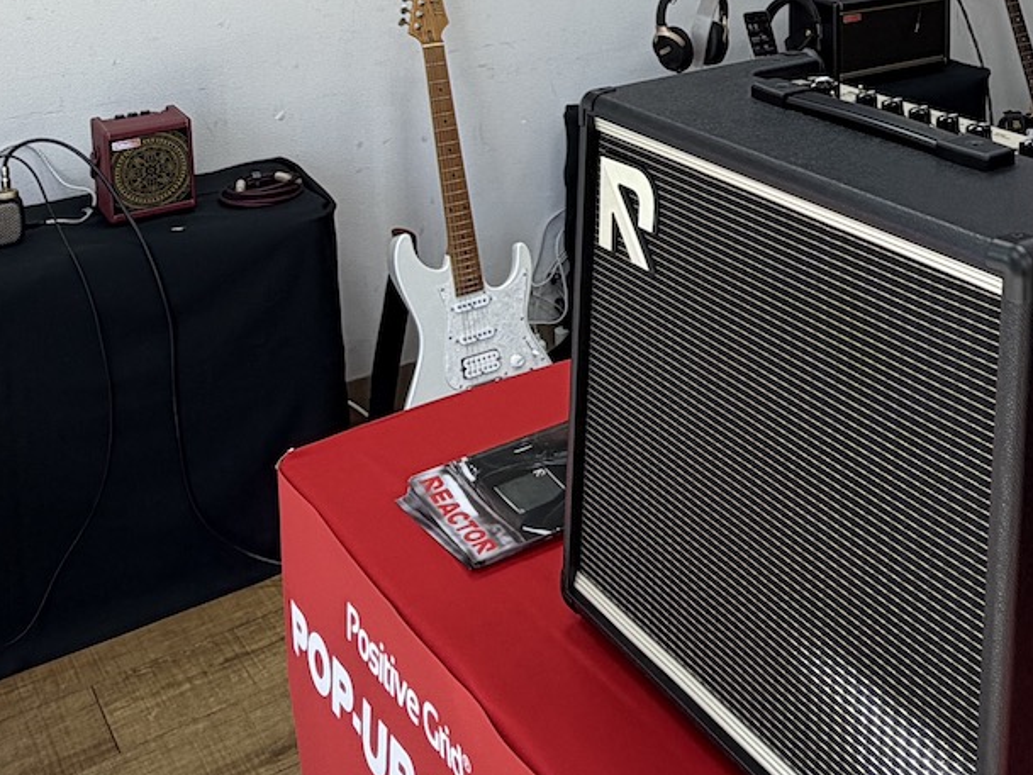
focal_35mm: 46
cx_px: 845
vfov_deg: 28.2
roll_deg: +0.2
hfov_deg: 39.4
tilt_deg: -6.3
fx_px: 1373
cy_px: -112
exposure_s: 1/100
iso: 32
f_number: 2.2
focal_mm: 2.22
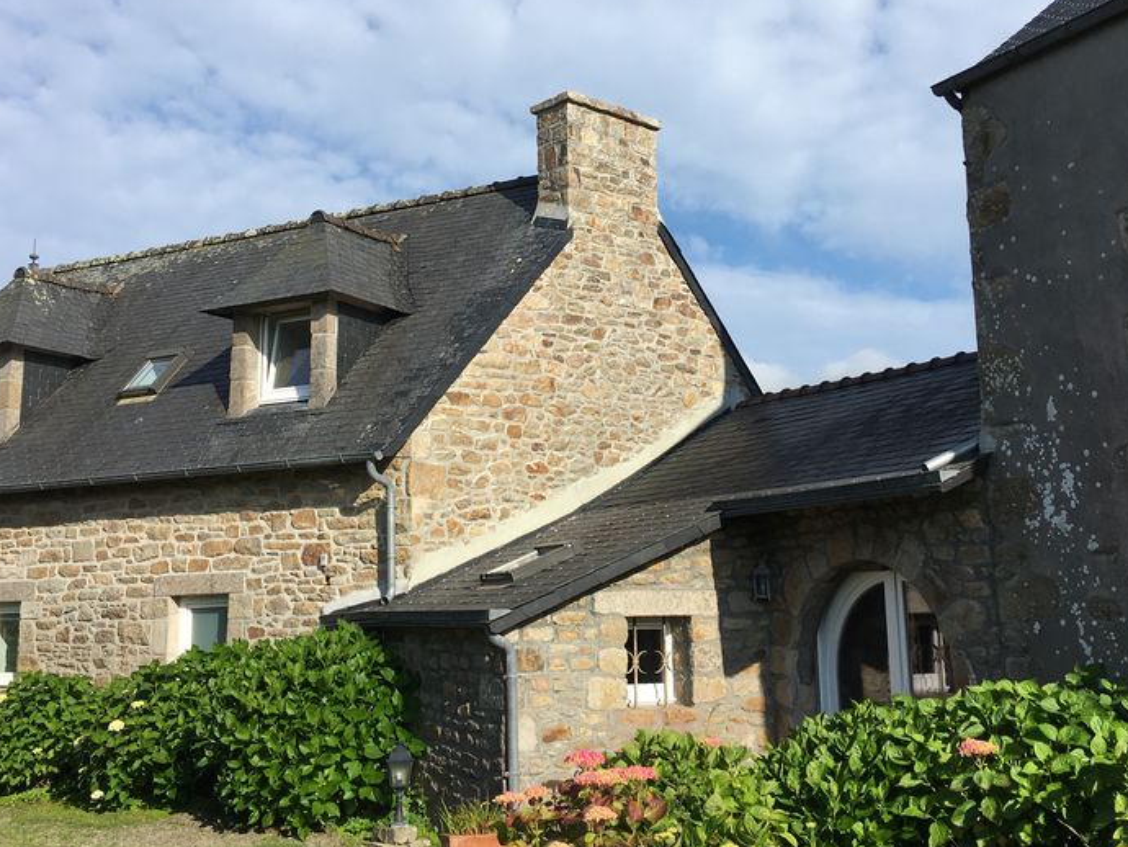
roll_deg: +0.9
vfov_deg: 34.3
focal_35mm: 42
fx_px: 1369
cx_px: 582
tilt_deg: +11.7
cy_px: 342
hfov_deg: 44.8
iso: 25
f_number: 2.2
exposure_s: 1/1603
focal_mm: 4.15
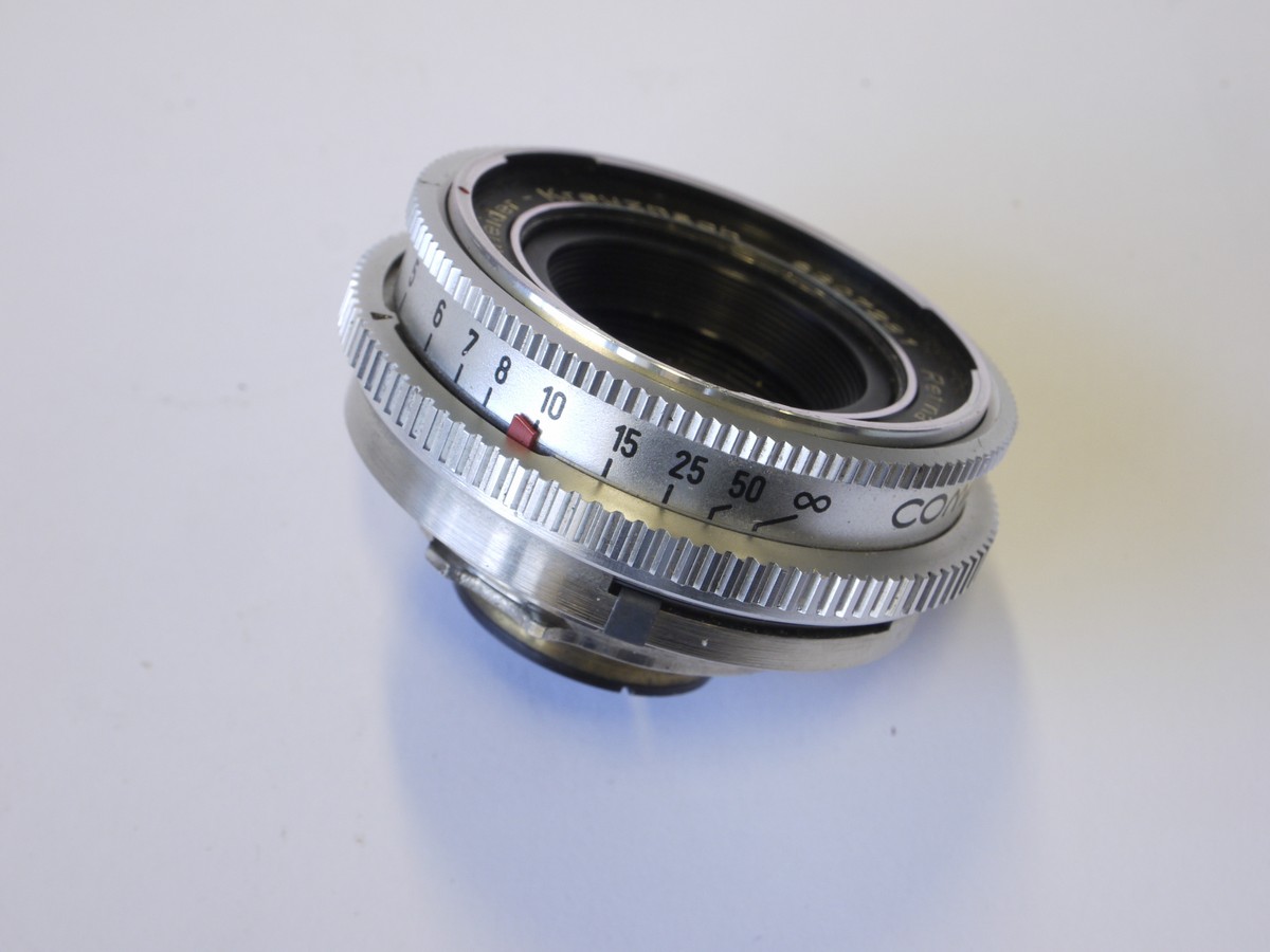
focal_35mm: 84
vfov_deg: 17.6
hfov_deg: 23.3
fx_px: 3082
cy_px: 476
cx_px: 635
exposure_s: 1/13
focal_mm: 42
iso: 400
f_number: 13
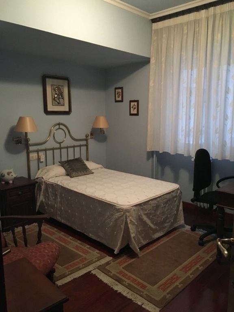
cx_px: 117
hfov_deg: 48.2
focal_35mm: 29
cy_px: 156
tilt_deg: -8.8
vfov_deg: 61.7
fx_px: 261
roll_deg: +0.9
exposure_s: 1/17
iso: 400
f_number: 2.2
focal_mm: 4.15
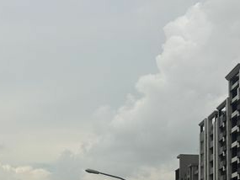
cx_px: 134
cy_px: 175
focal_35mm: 101
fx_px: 701
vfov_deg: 14.5
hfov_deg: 19.4
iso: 64
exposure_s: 1/6623
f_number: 1.78
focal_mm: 6.86
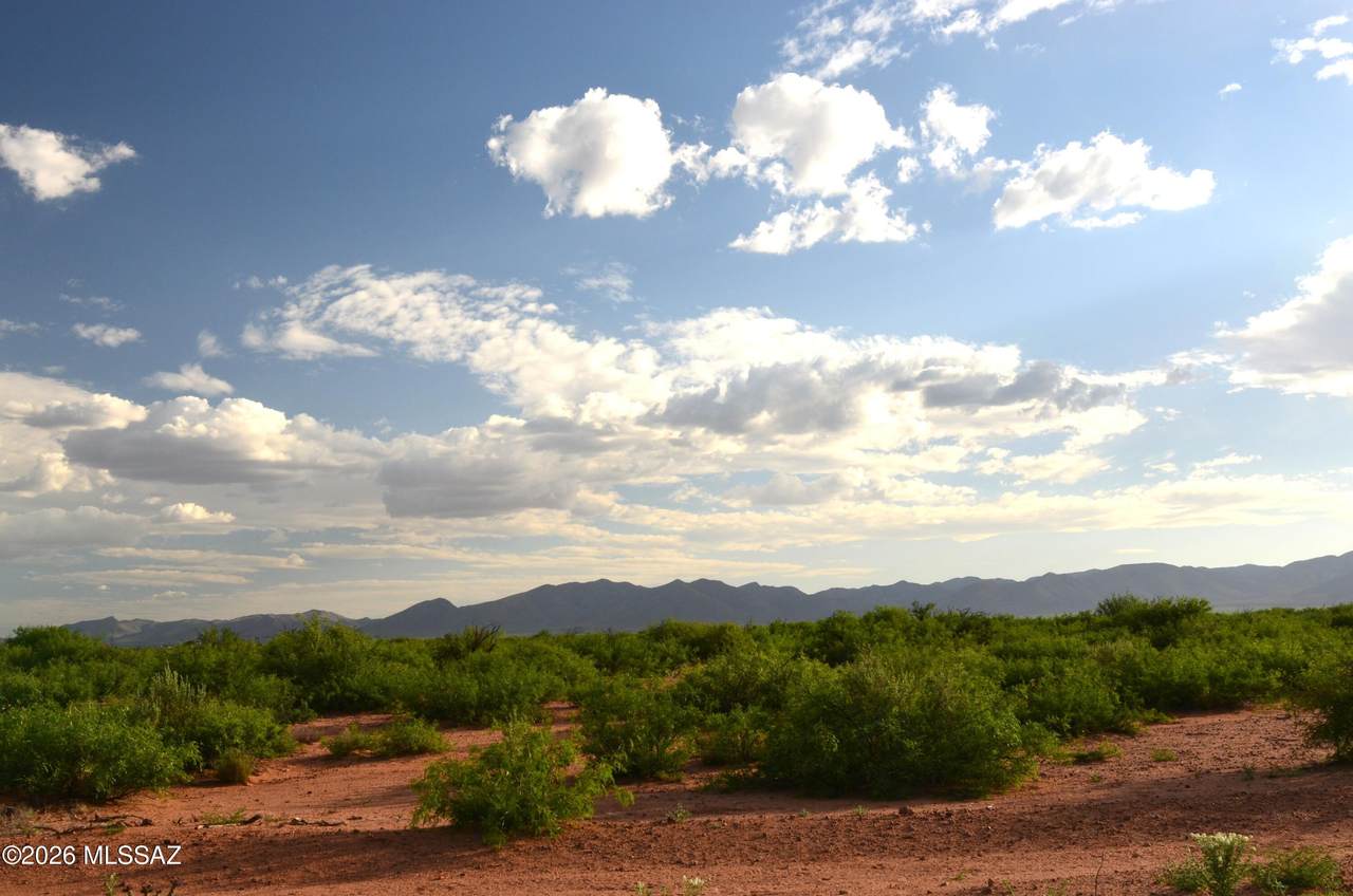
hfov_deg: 49.6
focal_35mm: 39
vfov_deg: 34.1
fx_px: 1463
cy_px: 448
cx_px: 676
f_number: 10
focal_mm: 26
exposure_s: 1/250
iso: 320
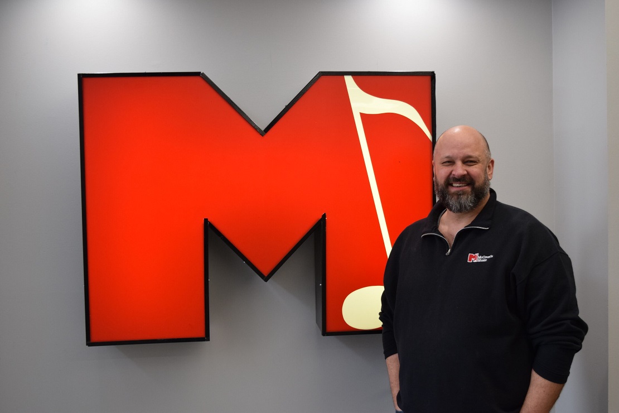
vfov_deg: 29.9
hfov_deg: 43.6
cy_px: 206
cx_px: 310
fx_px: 774
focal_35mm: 45
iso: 800
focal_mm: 30
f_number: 5.6
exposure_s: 1/125
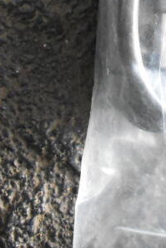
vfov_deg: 13.9
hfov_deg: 9.8
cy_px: -122
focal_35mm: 138
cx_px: 194
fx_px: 953
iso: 8000
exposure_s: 1/50
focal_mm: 30
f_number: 4.2
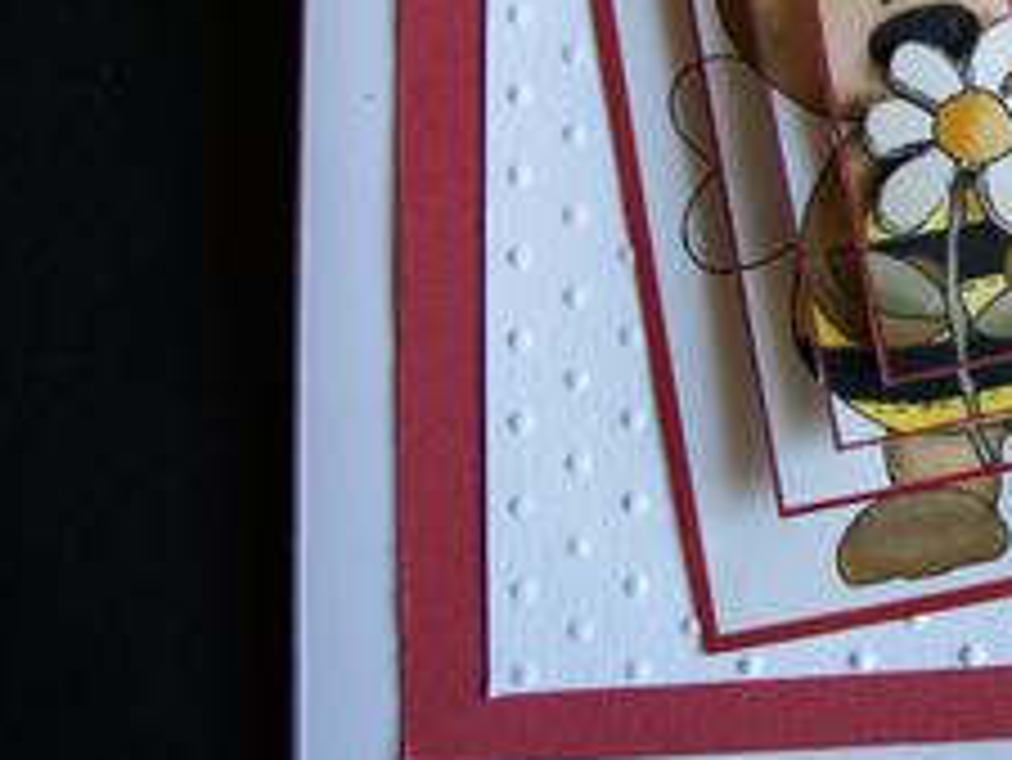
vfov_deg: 22.2
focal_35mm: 64
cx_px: 927
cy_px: 27
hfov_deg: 28.9
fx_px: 1872
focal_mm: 5.7
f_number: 2.9
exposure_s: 1/50
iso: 80
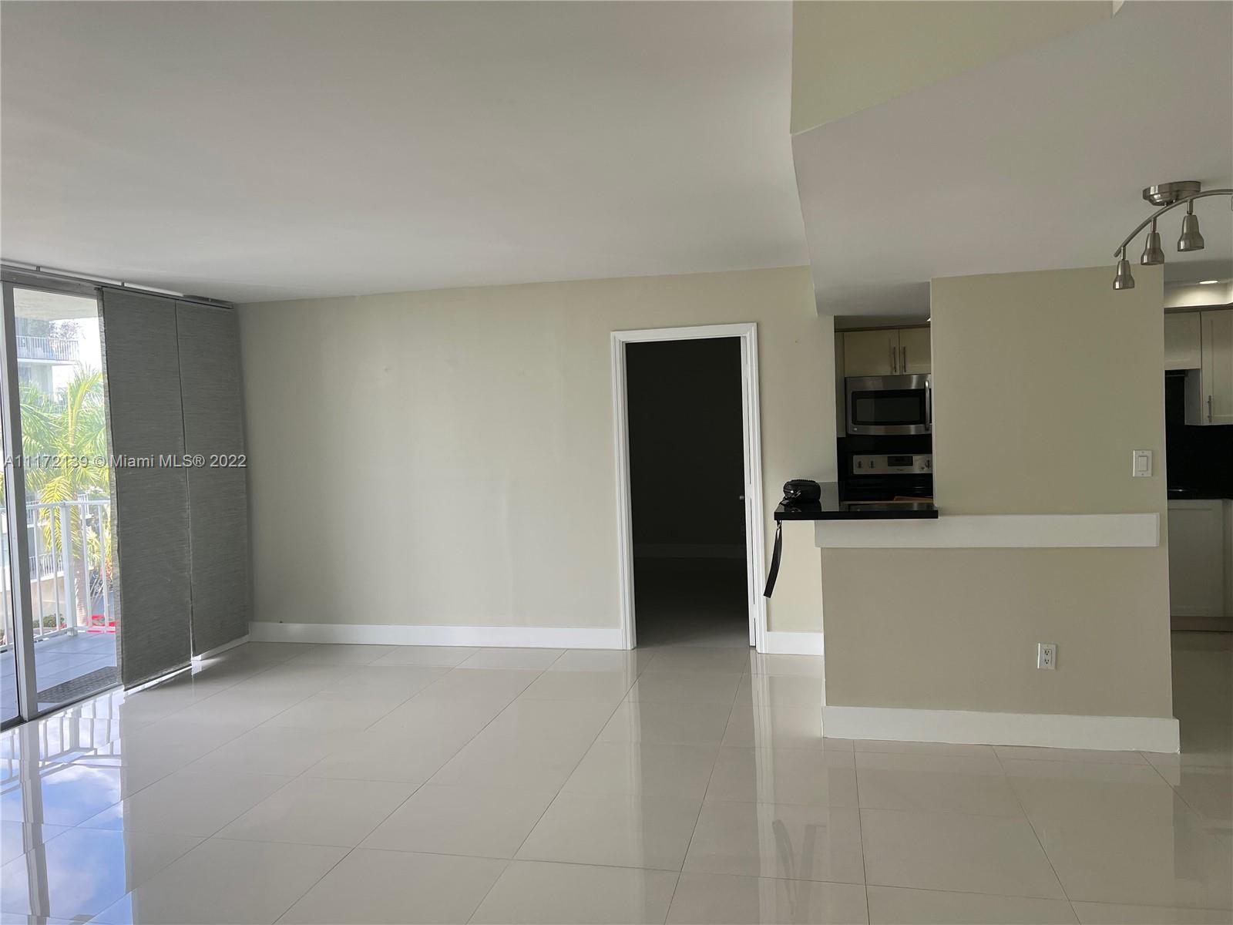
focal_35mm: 26
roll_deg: +2.4
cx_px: 616
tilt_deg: -2.5
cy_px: 462
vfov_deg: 53.1
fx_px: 926
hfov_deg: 67.3
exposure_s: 1/316
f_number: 1.5
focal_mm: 5.7
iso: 50
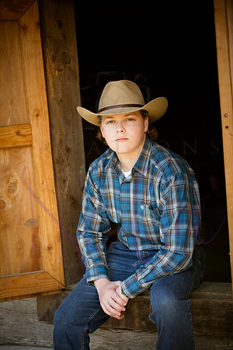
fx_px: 777
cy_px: 175
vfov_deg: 25.4
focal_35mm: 80
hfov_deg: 17.1
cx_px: 116
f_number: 3.2
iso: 800
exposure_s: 1/500
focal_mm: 80
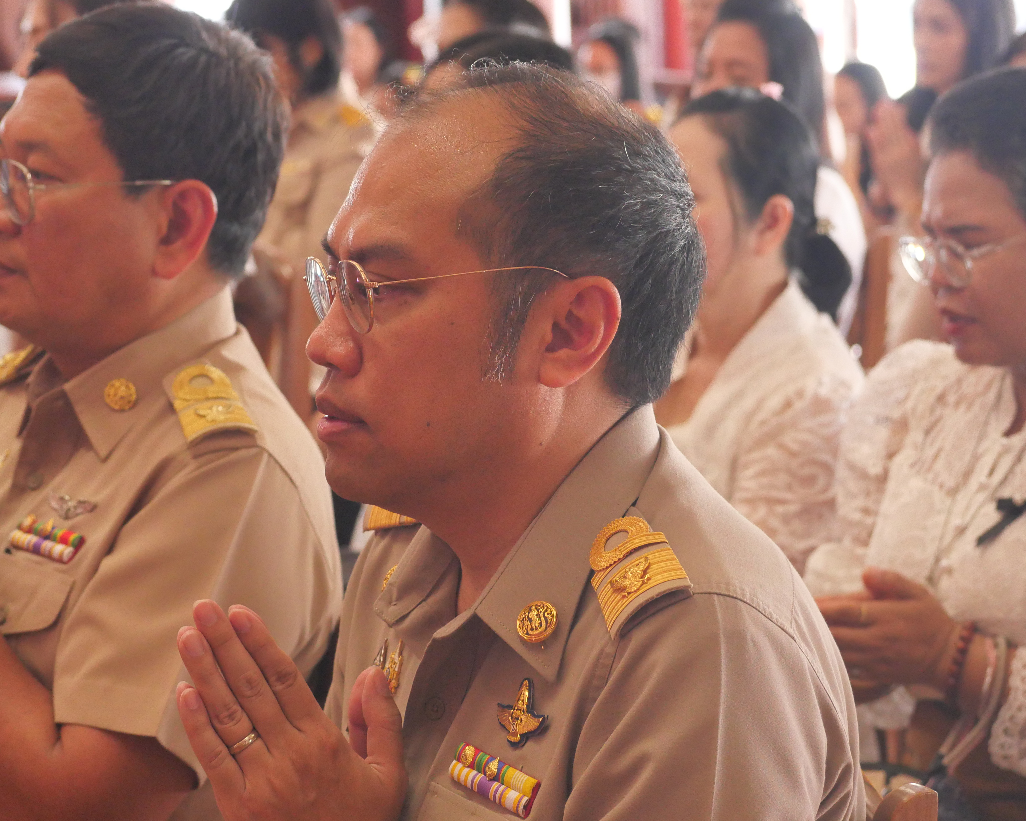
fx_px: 4130
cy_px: 413
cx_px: 442
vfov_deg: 11.4
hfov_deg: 14.2
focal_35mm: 136
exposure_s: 1/50
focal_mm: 58
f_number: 5
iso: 2000
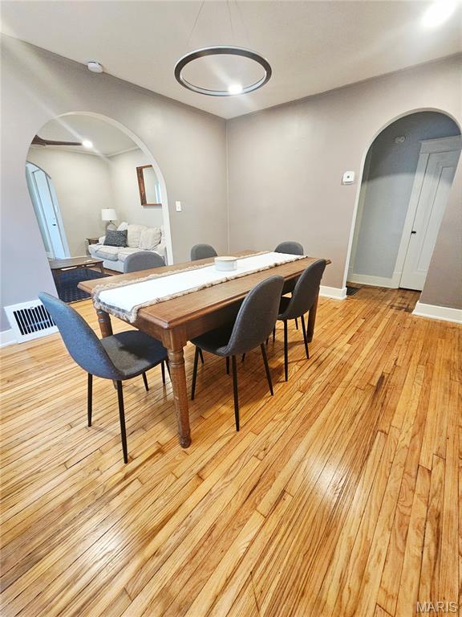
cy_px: 308
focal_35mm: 13
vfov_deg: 106.2
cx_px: 231
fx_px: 231
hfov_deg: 89.9
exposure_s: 1/40
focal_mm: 2.2
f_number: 2.2
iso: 400
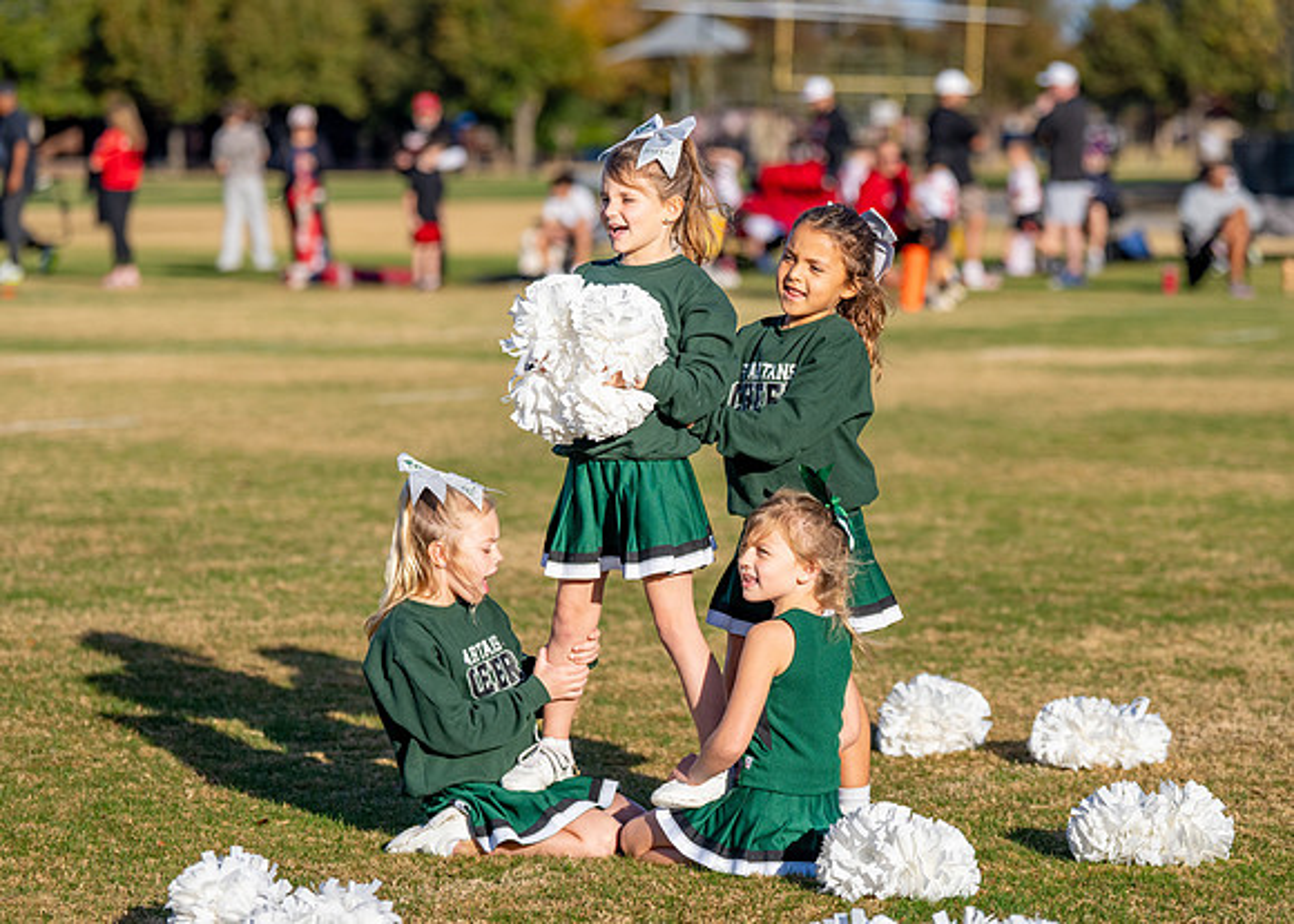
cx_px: 675
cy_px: 428
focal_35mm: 136
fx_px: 4995
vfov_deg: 10.6
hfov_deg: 14.8
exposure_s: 1/4000
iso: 250
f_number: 2.8
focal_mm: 109
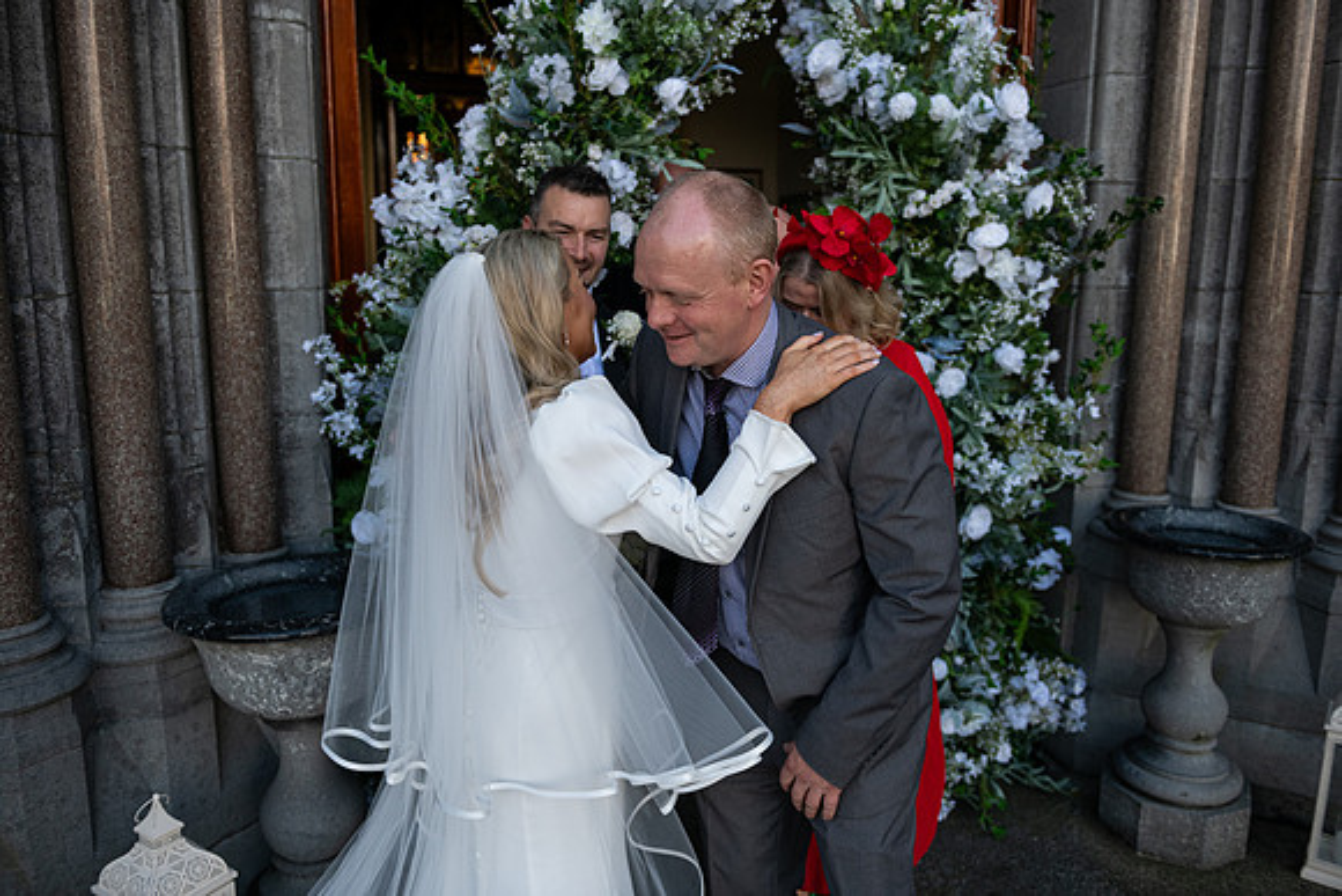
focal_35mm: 27
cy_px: 448
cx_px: 671
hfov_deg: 67.4
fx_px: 1007
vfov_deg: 48.0
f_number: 3.5
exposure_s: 1/2500
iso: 500
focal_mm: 27
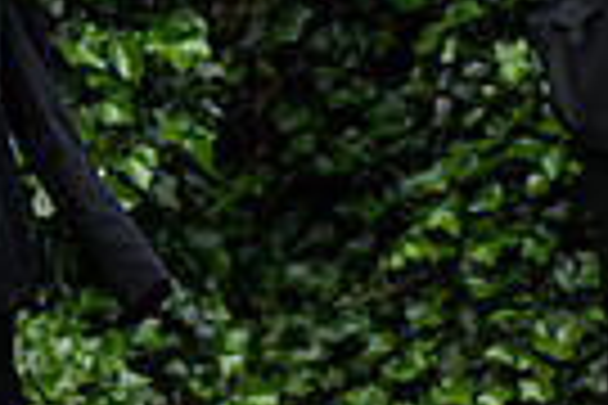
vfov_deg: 4.5
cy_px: -214
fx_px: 5083
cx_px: -558
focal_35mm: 301
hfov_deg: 6.7
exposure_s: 1/400
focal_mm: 70
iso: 500
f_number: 4
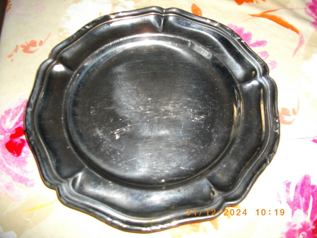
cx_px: 158
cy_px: 119
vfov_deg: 44.2
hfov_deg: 56.8
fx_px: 293
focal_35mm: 32
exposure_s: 1/50
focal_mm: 5.7
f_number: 2.9
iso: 200
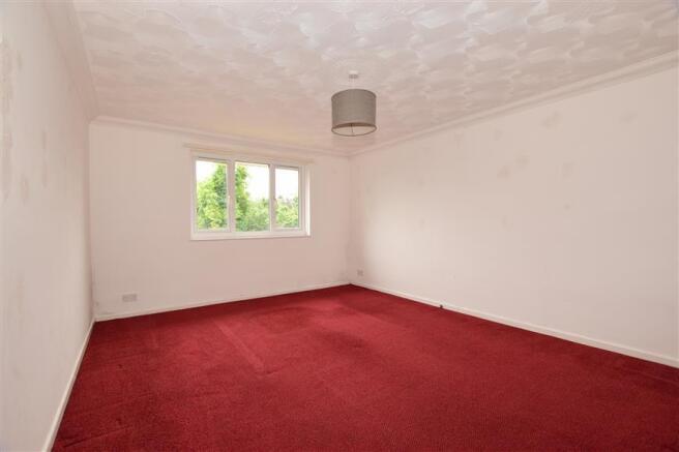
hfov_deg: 100.4
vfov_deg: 77.3
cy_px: 226
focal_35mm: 15
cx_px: 340
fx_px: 283
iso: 400
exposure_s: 1/60
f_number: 5.6
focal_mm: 10
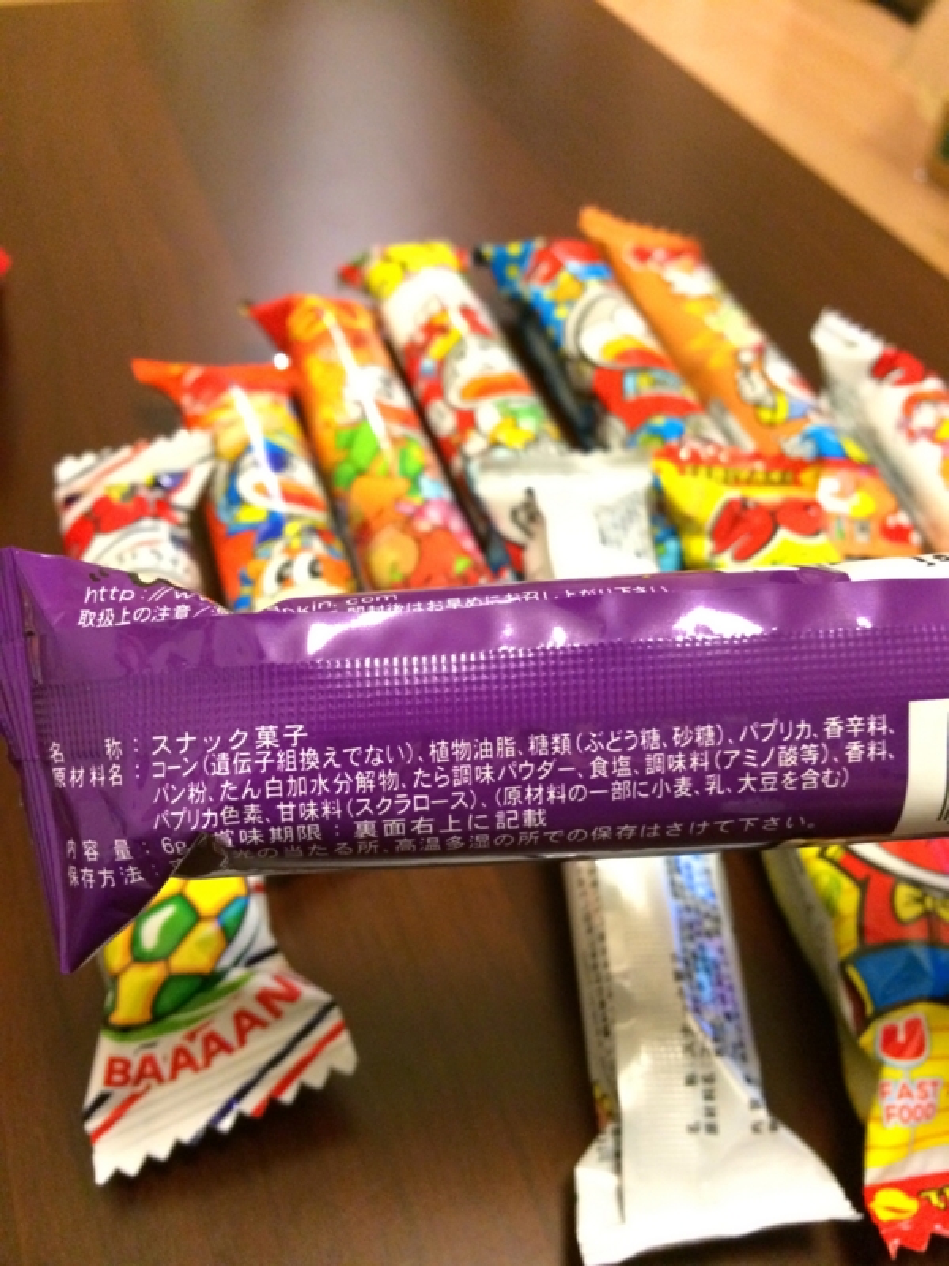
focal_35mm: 30
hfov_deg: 46.8
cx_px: 474
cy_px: 633
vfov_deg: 60.0
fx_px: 1097
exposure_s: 1/15
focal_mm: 4.12
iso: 400
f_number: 2.2
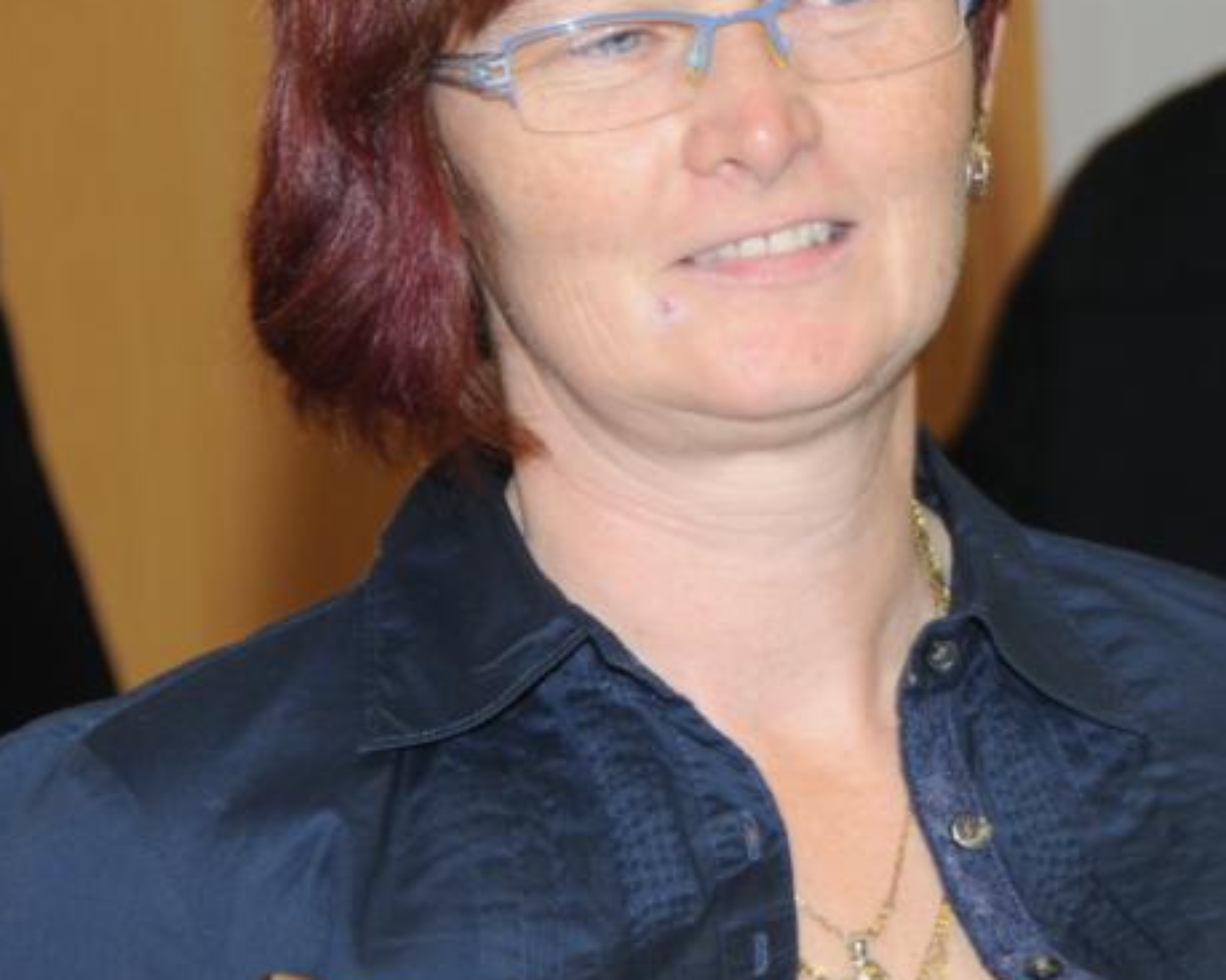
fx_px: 11327
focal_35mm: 312
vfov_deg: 5.0
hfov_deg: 6.2
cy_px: 405
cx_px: 823
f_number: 5.6
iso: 400
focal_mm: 85
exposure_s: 1/60
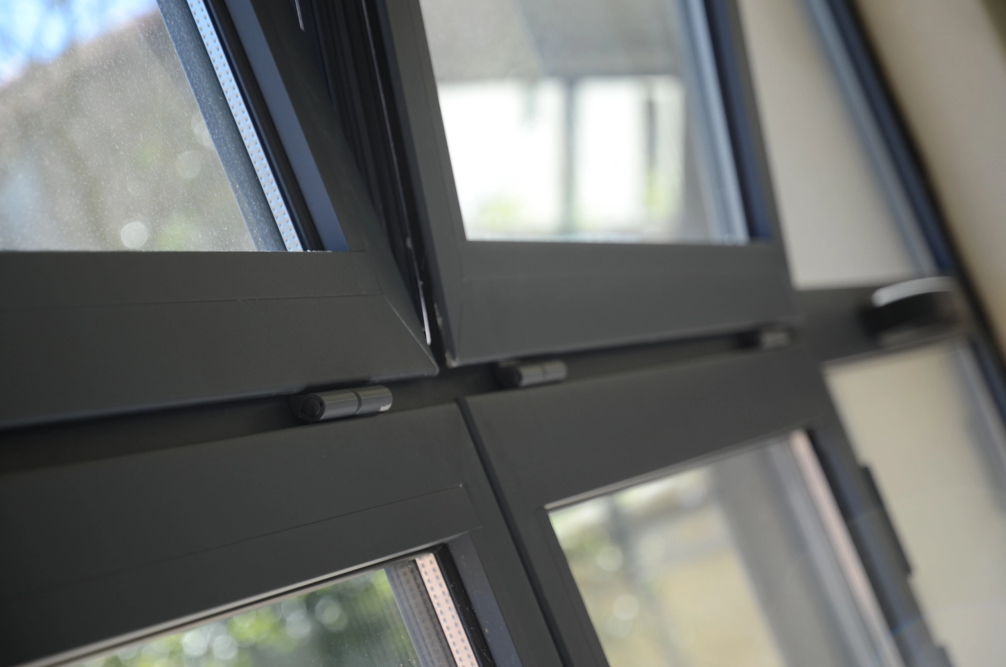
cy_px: 334
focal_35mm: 128
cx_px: 503
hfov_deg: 16.1
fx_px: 3556
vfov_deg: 10.7
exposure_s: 1/60
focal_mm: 85
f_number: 5.6
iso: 100
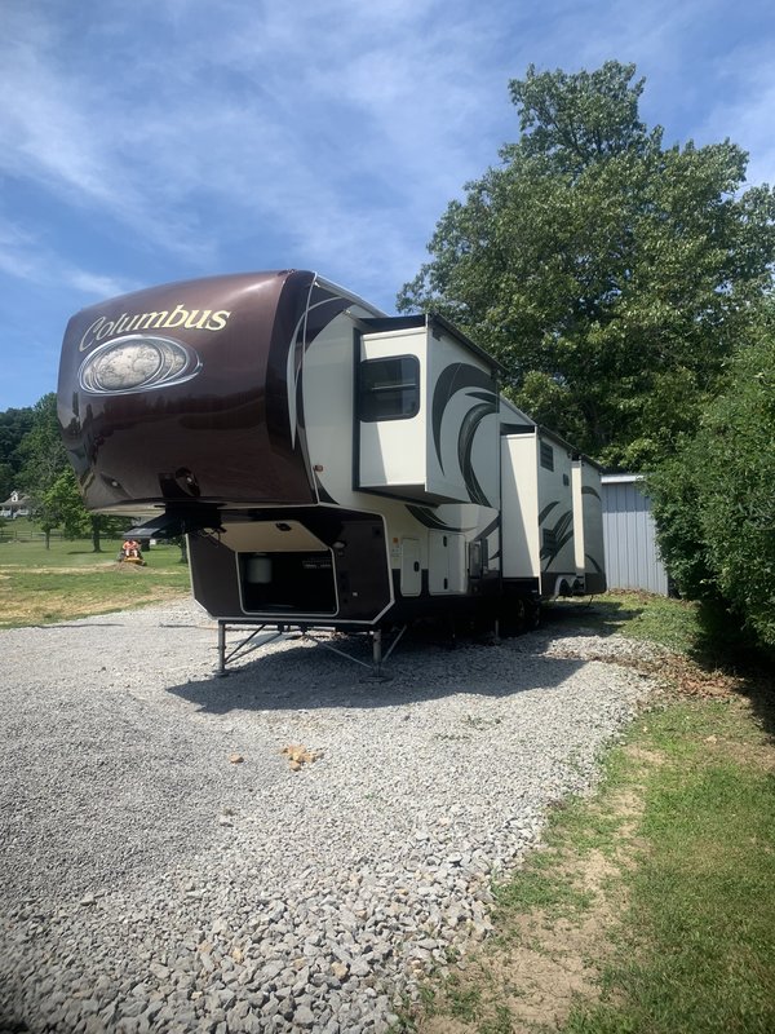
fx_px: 776
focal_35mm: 26
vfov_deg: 67.3
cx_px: 388
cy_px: 517
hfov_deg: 53.1
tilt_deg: +5.9
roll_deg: +0.1
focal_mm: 4.25
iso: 25
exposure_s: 1/1661
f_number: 1.8
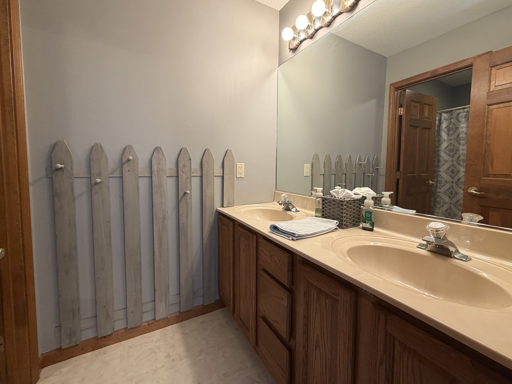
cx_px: 256
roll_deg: -0.1
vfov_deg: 81.7
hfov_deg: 98.2
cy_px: 181
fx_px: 222
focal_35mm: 15
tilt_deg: -2.7
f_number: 2.2
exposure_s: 1/60
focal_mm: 2.22
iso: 250
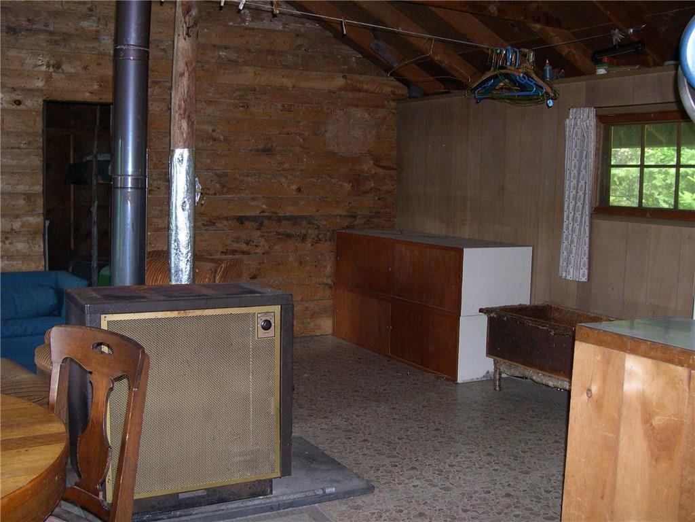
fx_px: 763
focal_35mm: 38
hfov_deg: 49.0
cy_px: 261
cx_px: 348
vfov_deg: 37.7
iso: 297
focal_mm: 8
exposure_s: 1/60
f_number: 2.8
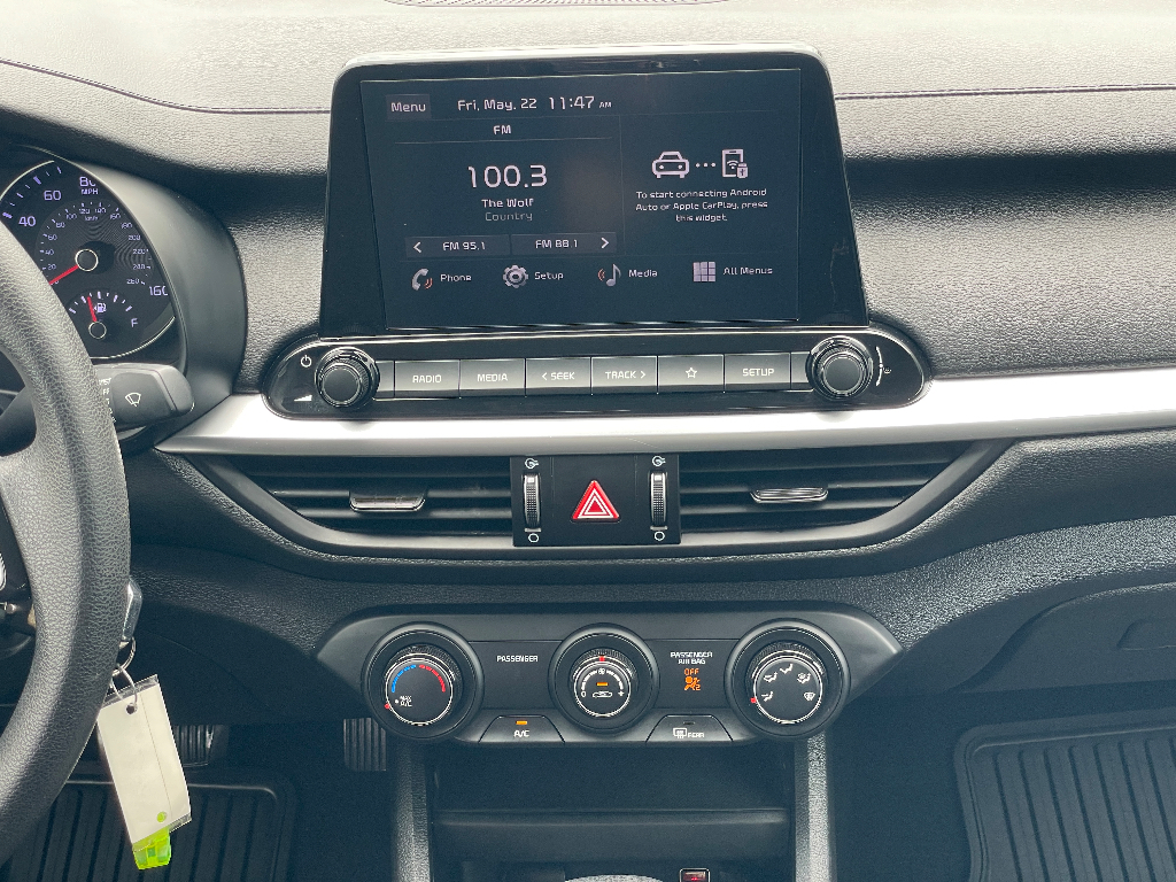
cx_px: 588
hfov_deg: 36.8
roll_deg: +1.4
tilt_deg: -29.0
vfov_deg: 28.0
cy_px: 441
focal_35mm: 52
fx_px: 1767
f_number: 2
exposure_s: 1/99
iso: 50
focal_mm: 6
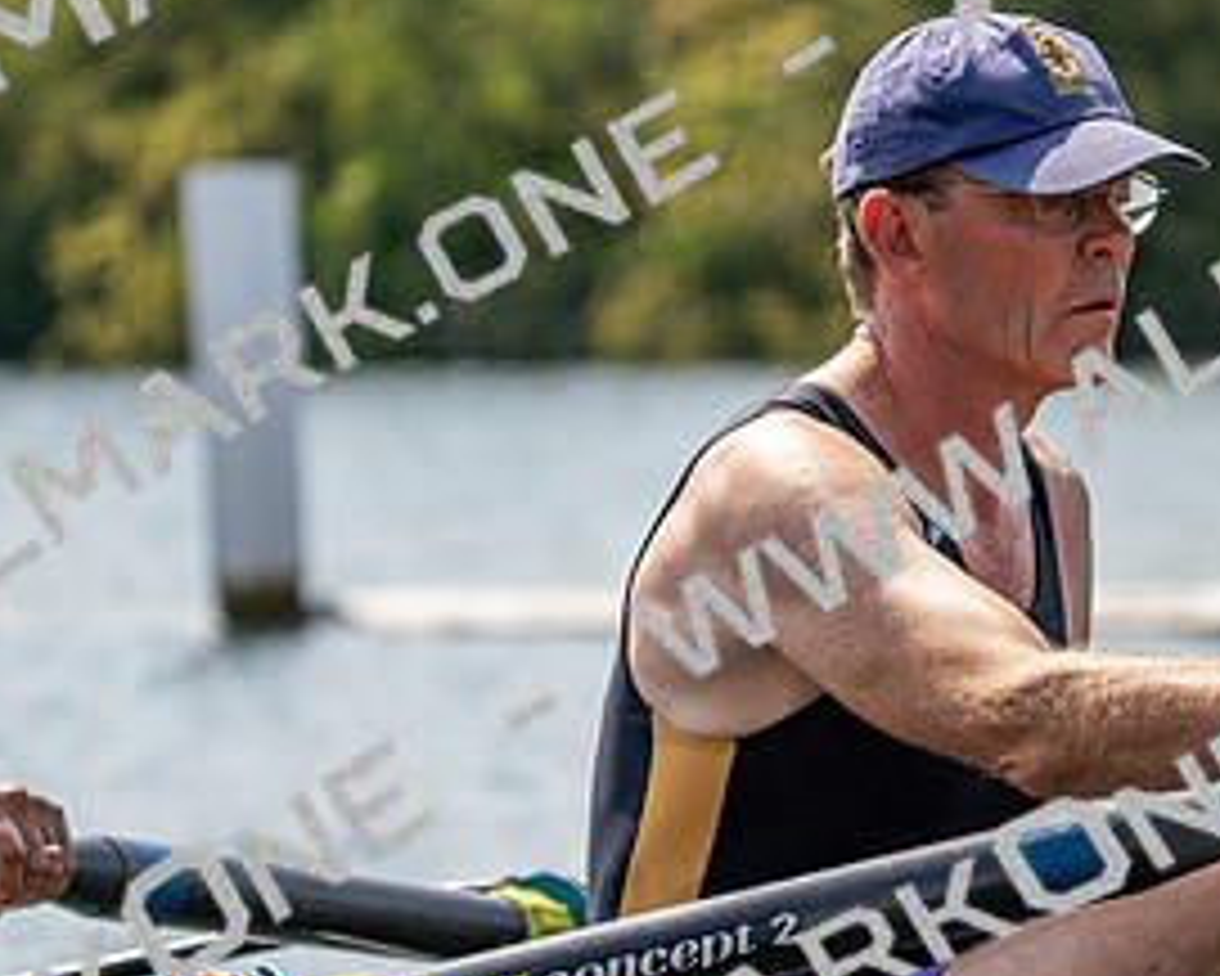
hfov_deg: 4.8
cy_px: 690
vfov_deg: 3.9
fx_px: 14520
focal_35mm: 402
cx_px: 1188
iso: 200
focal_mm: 200
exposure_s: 1/1600
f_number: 5.6
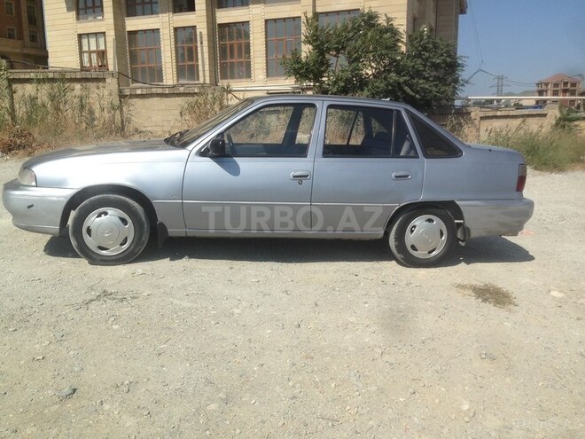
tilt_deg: -6.8
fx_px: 558
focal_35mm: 33
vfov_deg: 42.9
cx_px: 292
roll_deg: +1.2
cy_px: 220
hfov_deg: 55.4
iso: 50
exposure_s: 1/2169
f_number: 2.4
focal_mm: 4.12
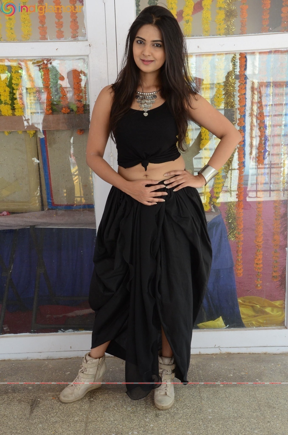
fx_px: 542
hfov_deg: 29.7
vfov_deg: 43.7
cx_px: 144
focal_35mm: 45
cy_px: 218
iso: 1000
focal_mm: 30
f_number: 8
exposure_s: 1/125
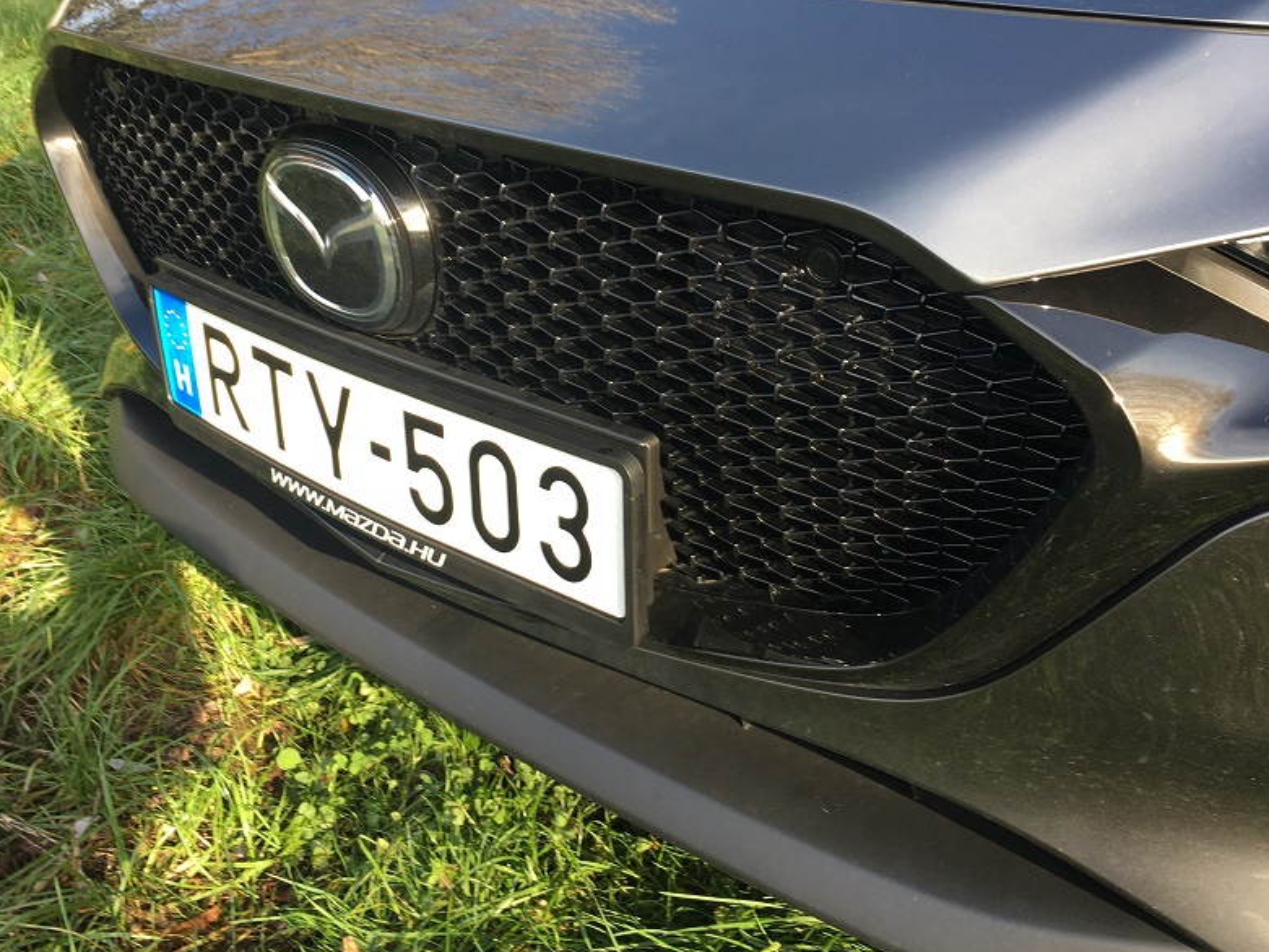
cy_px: 385
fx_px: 1393
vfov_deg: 37.6
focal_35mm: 38
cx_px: 652
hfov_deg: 49.0
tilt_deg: -23.1
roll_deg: +0.3
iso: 25
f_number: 2.2
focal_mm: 4.15
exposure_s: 1/113
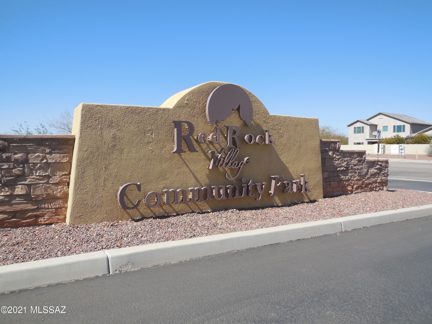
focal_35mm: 25
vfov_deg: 54.9
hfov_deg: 69.4
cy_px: 162
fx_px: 312
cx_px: 216
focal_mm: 4.5
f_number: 3.1
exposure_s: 1/1600
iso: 125
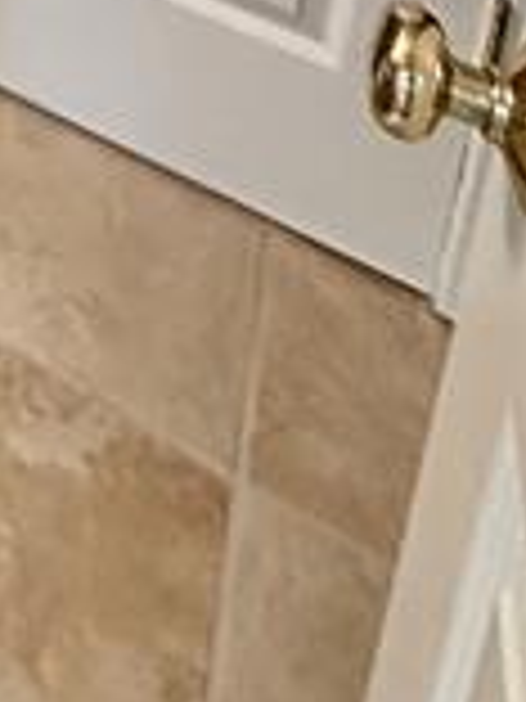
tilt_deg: -12.5
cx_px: -584
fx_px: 1398
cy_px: -792
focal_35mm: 69
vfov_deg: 17.4
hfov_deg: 15.8
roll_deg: -1.1
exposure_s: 1/60
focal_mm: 2.22
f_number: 2.2
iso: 800
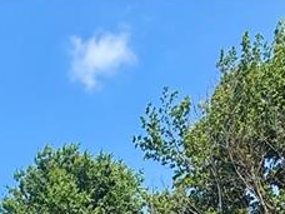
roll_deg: -2.7
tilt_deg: -2.9
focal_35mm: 63
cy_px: 476
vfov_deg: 15.7
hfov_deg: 30.3
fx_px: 519
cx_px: 75
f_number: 2.2
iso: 50
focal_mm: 2.22
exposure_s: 1/1656
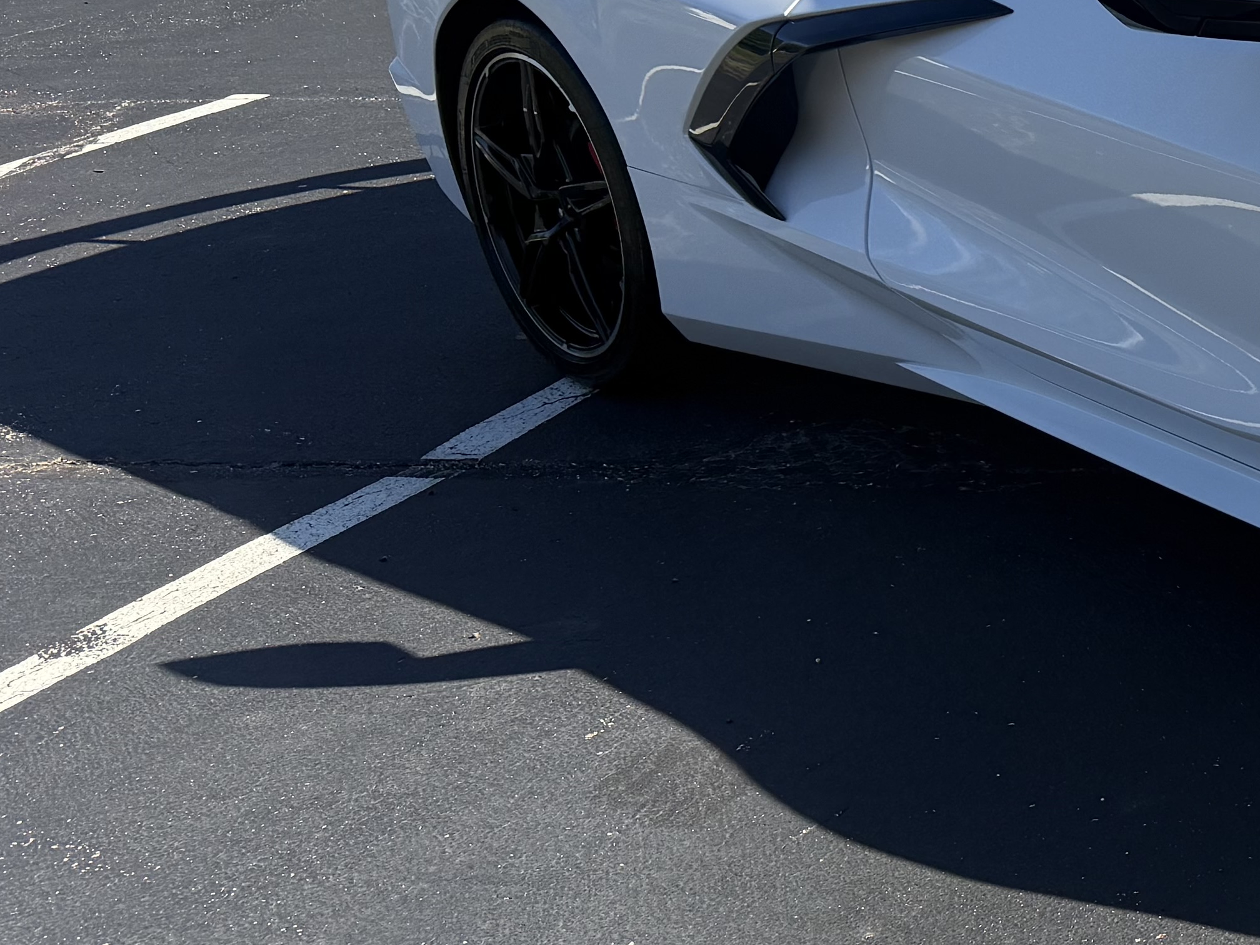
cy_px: 292
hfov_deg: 24.3
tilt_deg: -17.8
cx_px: 1711
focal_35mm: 68
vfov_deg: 21.5
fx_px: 2475
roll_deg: +2.8
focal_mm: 6.76
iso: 100
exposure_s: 1/4405
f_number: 1.78
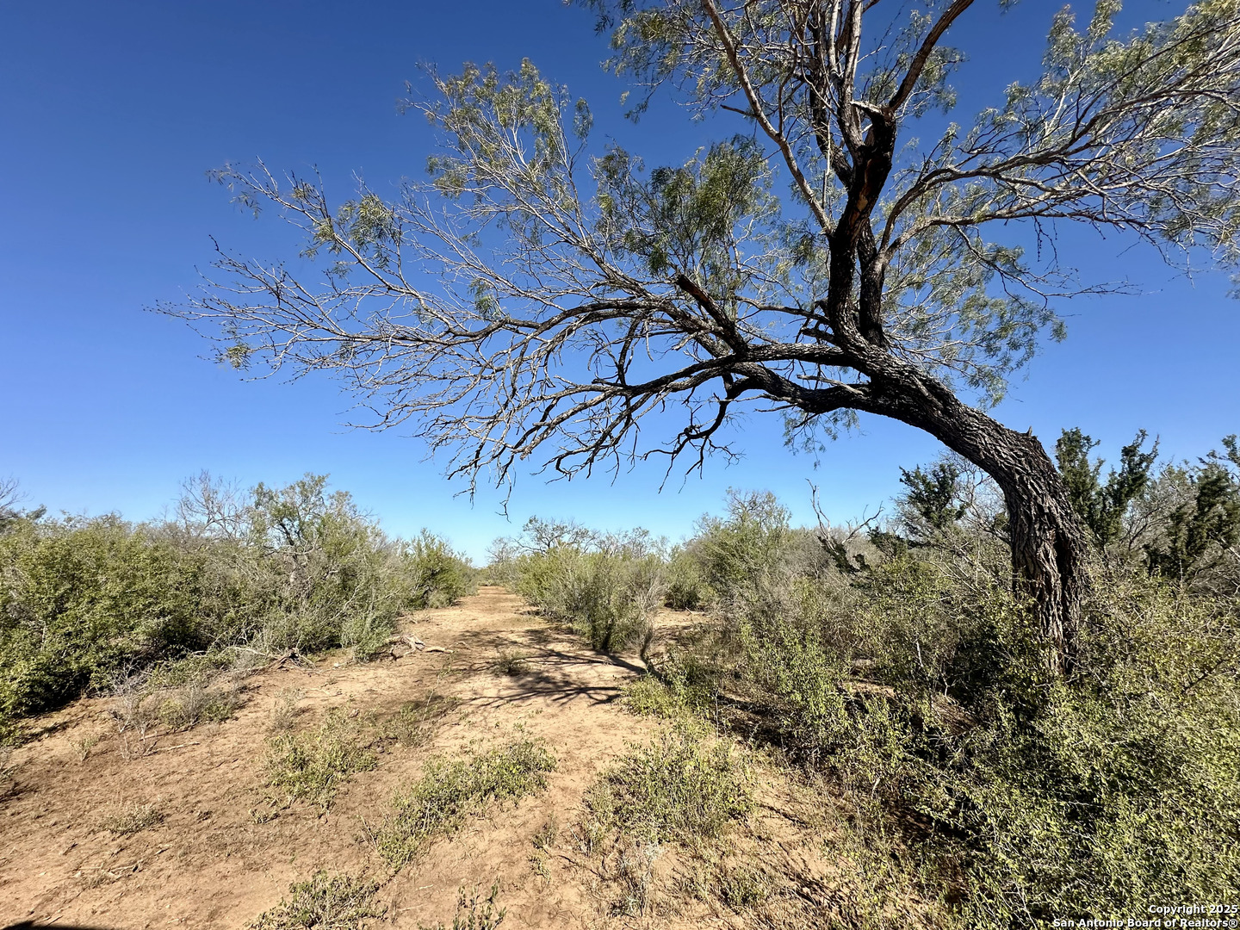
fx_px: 502
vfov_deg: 85.7
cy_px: 465
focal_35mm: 14
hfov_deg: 102.1
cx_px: 620
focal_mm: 2.22
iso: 50
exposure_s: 1/2212
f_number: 2.2
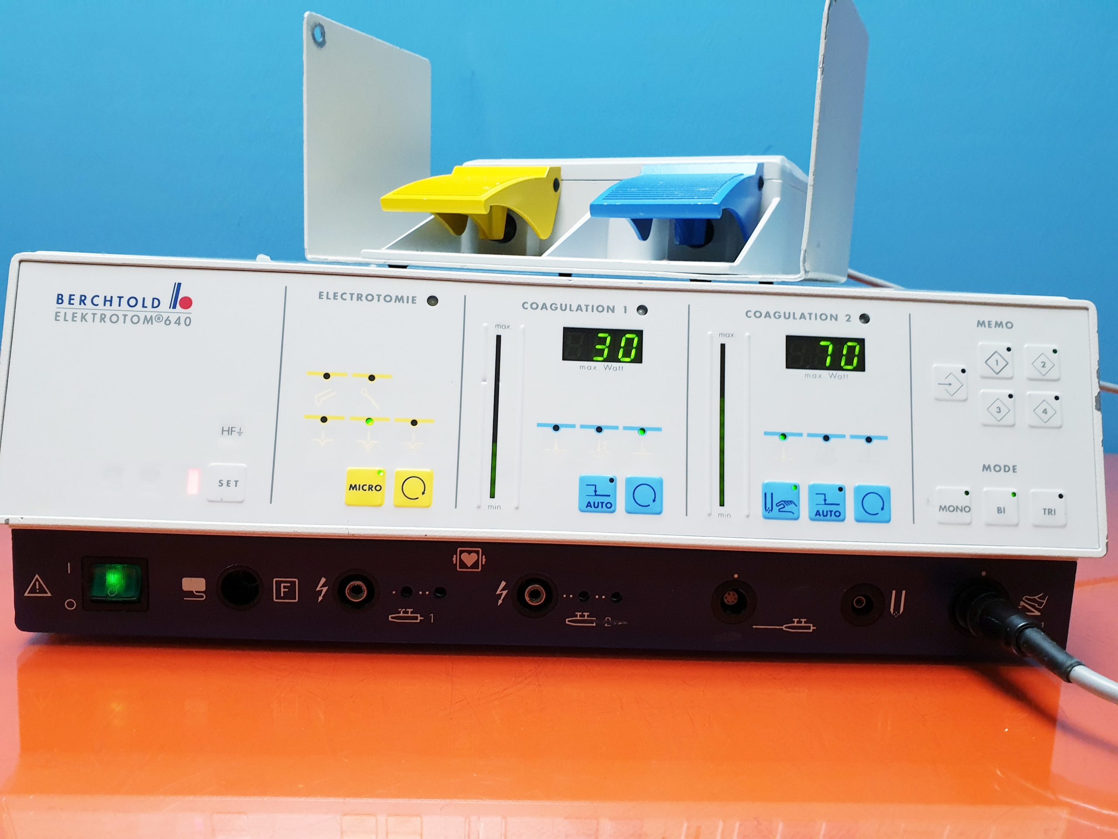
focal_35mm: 26
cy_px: 420
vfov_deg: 53.1
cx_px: 559
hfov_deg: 67.3
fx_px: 840
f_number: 2.4
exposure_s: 1/100
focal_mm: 4.3
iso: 200
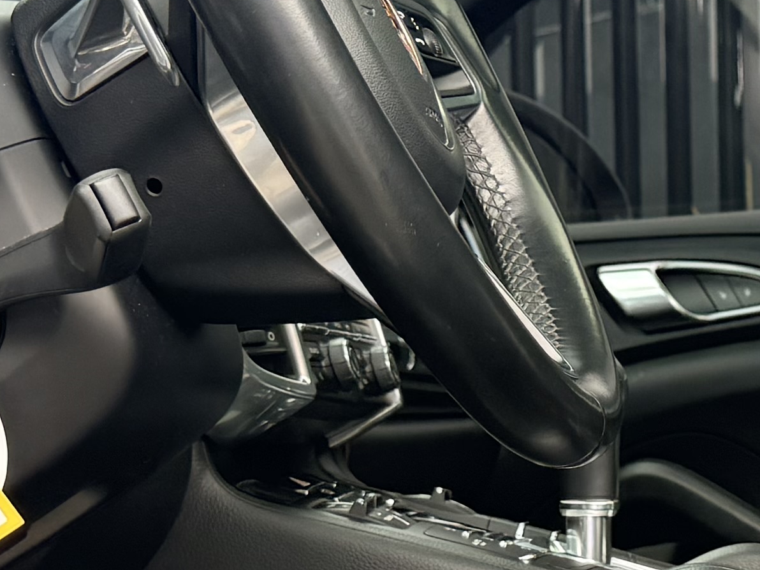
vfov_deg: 12.8
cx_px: 745
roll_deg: +1.2
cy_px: 510
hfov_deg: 16.8
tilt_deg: -0.3
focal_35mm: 115
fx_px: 2525
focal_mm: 6.76
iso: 160
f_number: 1.78
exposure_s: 1/238
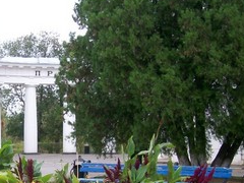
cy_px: 143
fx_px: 515
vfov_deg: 20.0
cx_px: 5
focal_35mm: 73
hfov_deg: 25.5
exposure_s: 1/122
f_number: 2.8
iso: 80
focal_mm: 5.8
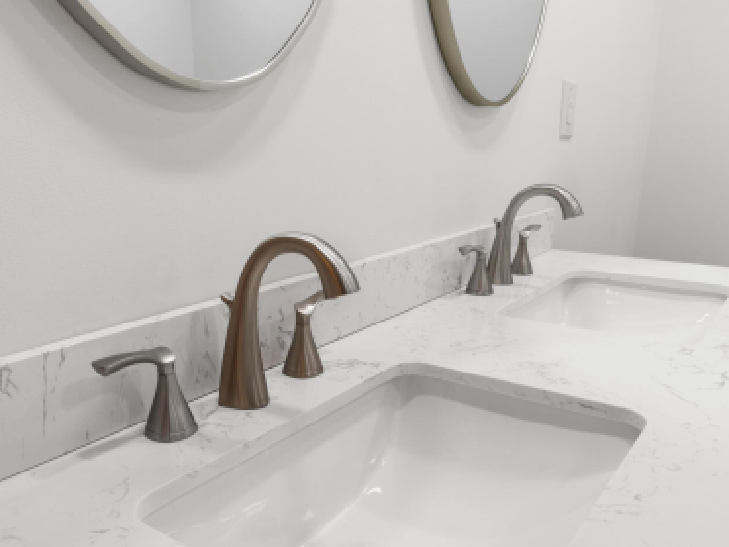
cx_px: 343
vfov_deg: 45.3
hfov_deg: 58.3
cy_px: 320
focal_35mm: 31
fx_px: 653
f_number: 11
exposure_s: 1/4
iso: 400
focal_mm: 16
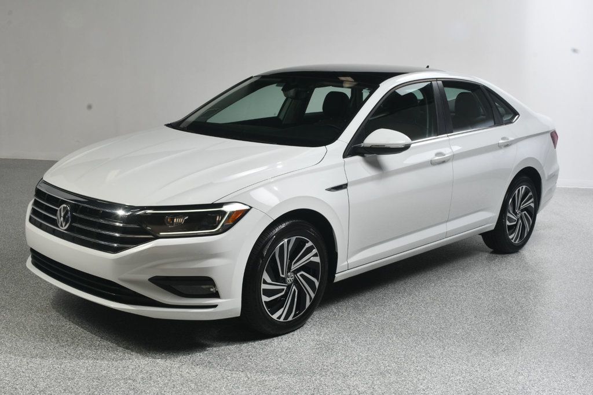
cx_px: 296
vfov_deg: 29.8
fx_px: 741
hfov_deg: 43.6
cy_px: 198
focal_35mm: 45
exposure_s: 1/160
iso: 100
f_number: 14
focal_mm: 30
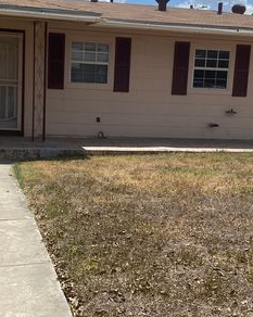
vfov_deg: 32.5
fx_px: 544
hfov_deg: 26.1
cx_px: 96
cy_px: 172
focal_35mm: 58
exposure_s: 1/4115
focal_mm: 4.25
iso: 32
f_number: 1.8
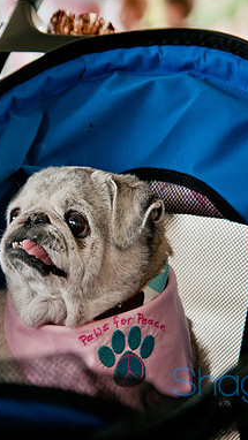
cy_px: 219
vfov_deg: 18.0
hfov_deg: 10.1
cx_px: 22
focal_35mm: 119
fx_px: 1391
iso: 500
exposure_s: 1/200
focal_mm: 50
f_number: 2.8
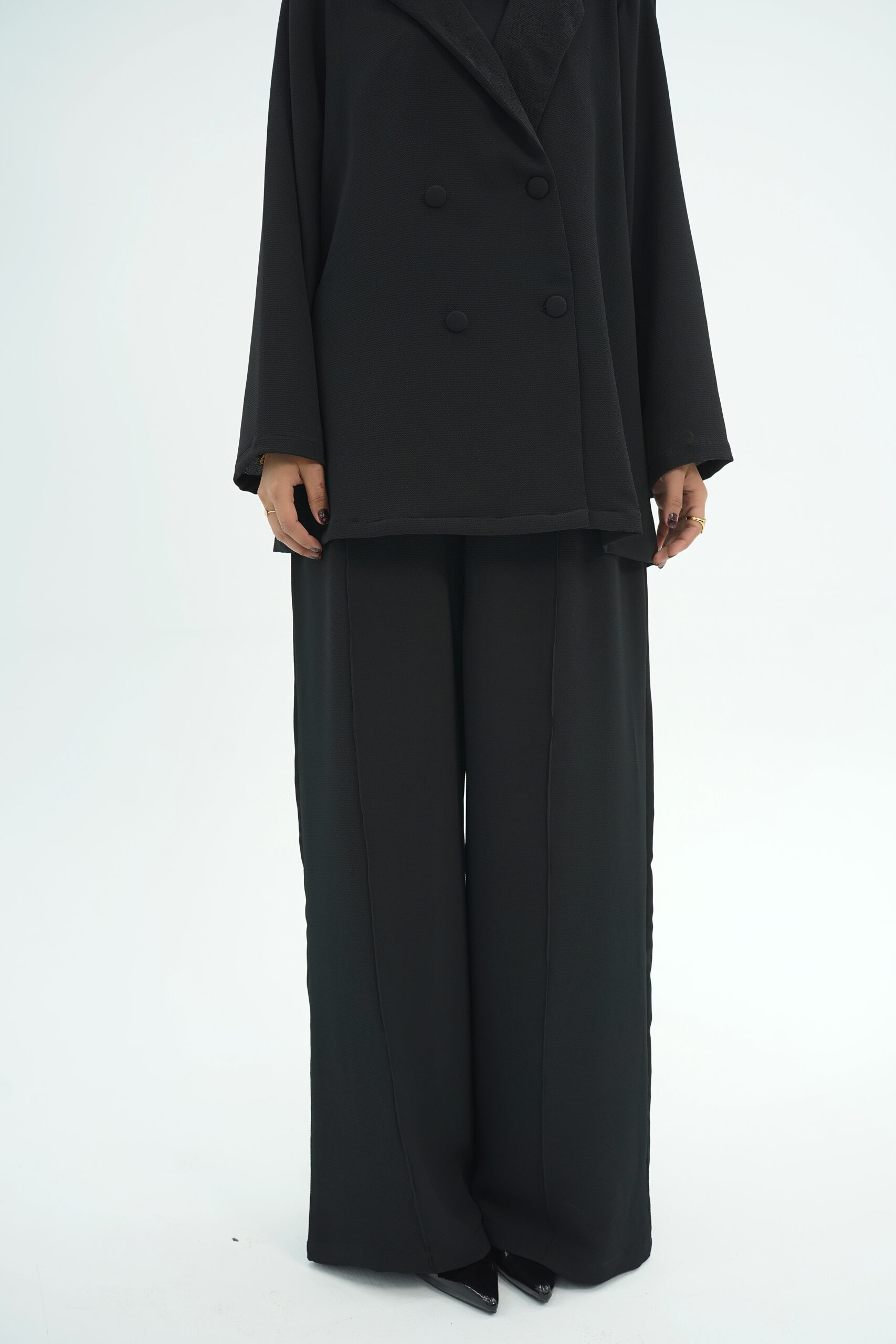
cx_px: 448
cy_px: 672
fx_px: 1306
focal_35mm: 35
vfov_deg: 54.4
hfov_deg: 37.9
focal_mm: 35
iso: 500
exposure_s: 1/125
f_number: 4
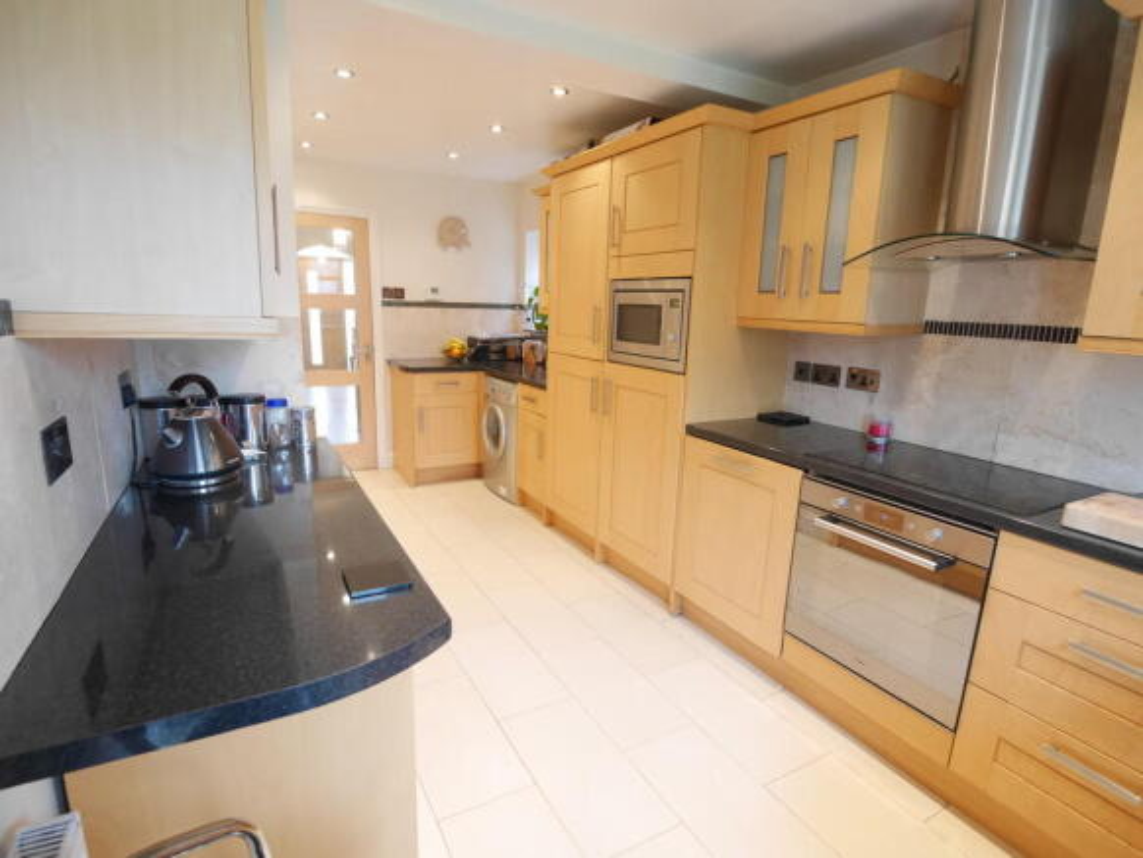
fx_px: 595
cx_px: 572
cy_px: 429
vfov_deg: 71.6
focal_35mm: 18
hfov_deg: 87.7
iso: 1600
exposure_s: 1/60
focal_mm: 9
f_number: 4
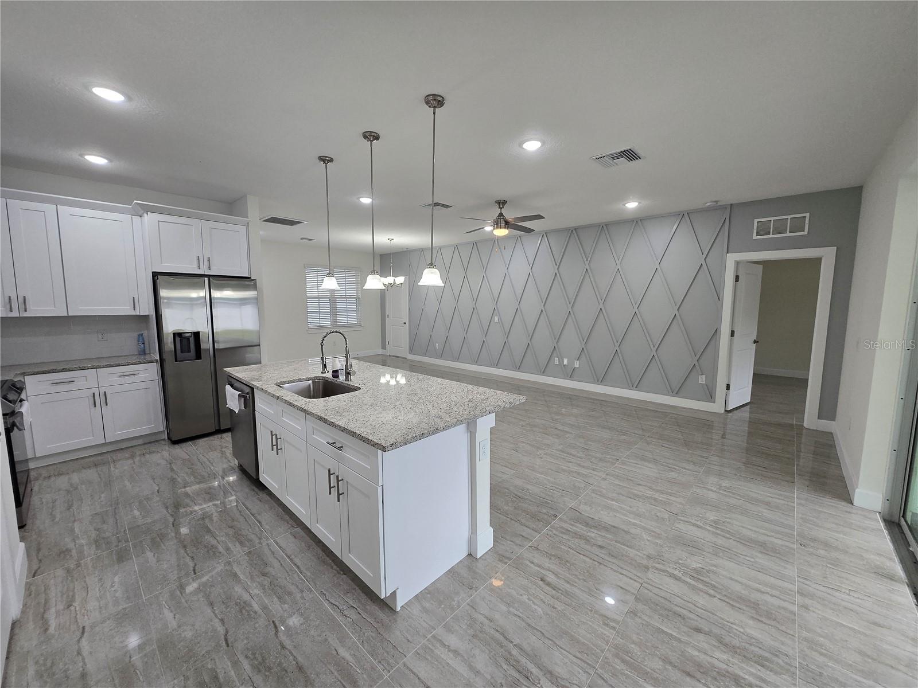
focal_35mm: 13
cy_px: 344
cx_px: 459
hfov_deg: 106.2
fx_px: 345
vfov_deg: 89.9
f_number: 2.2
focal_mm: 1.7
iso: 80
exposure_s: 1/60
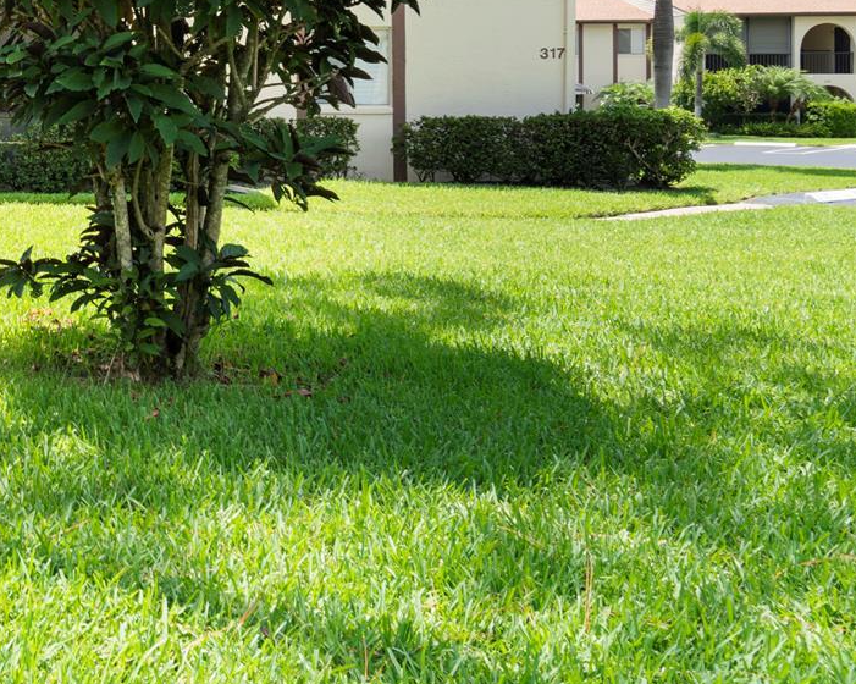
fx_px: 1139
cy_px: 71
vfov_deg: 31.8
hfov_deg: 35.3
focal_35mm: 45
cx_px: -84
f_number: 8
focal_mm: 14
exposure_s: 1/40
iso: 100
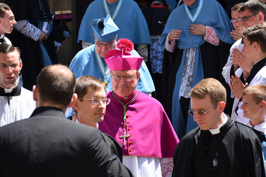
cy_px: 88
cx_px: 133
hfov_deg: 21.9
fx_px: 687
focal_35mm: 93
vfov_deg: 14.7
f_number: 5.6
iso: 200
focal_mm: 62
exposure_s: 1/500
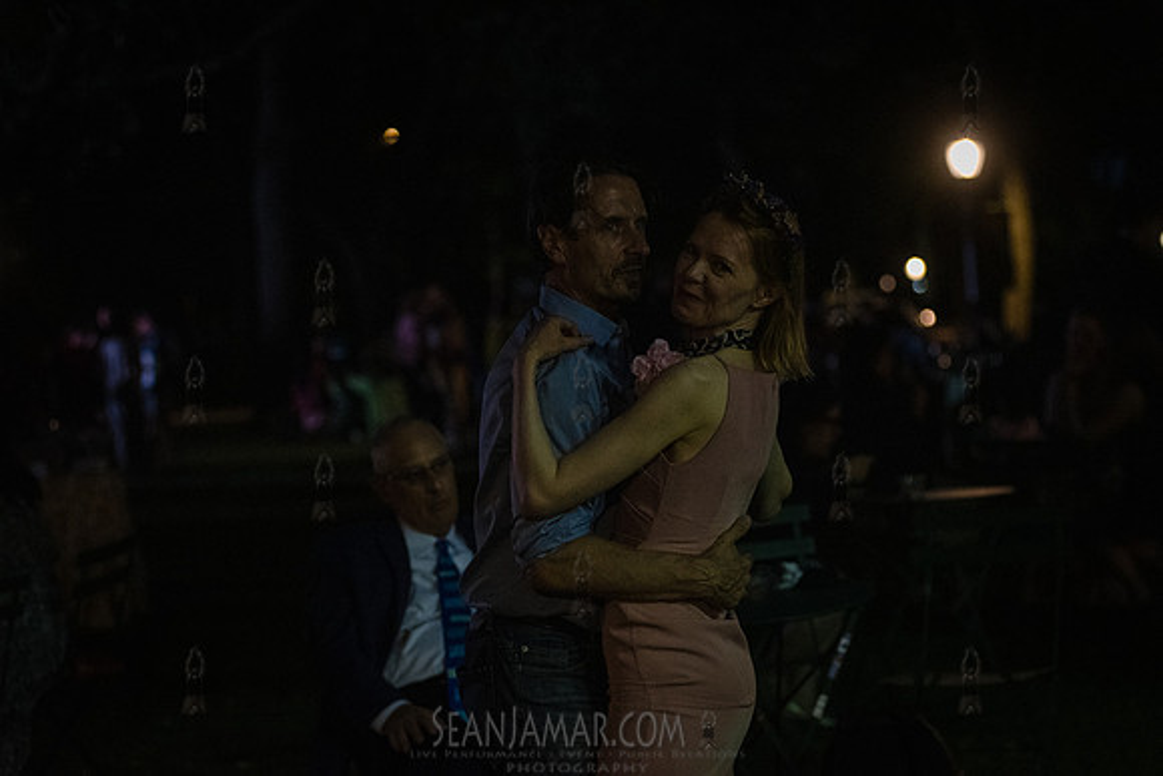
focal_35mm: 100
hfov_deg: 20.4
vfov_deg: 13.7
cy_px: 388
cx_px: 582
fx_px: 3231
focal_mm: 100
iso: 8000
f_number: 3.5
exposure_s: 1/320
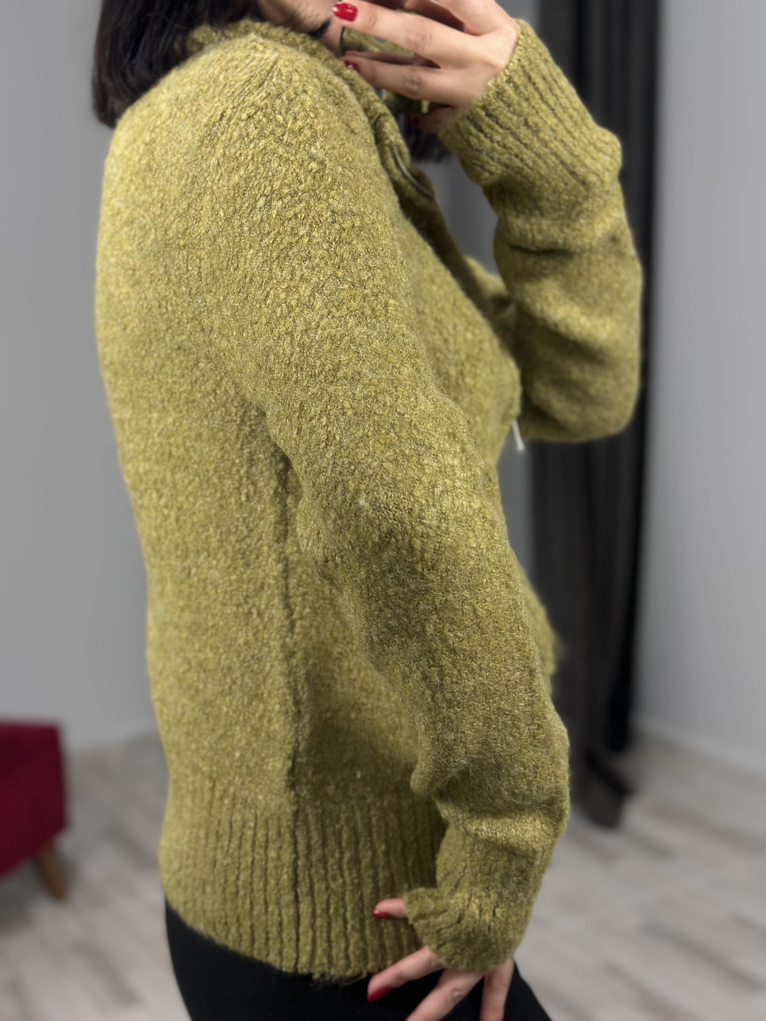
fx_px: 1416
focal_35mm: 48
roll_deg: +4.9
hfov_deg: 30.3
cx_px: 383
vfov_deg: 39.7
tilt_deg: -34.8
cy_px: 510
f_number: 1.78
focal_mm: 6.86
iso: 80
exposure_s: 1/100
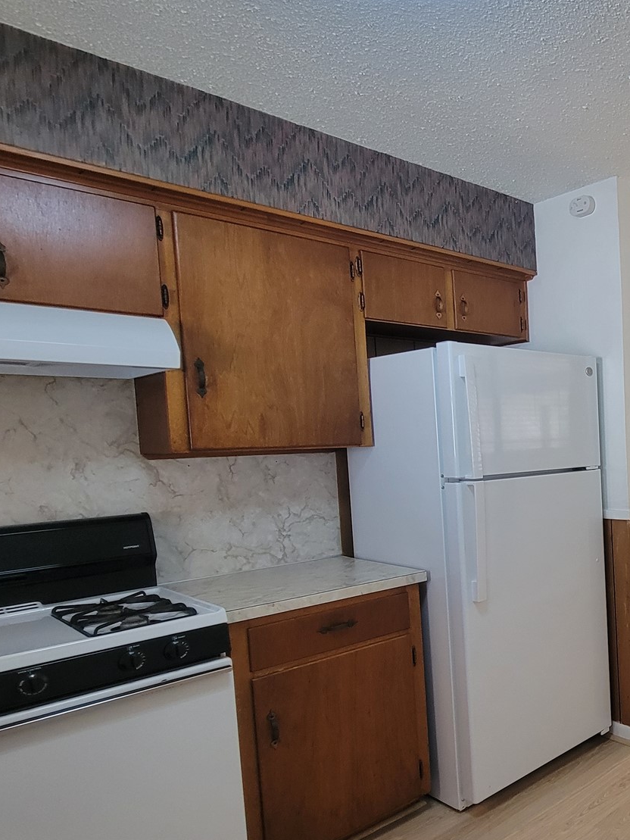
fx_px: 582
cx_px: 710
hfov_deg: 42.8
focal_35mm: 24
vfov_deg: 71.4
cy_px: 458
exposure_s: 1/60
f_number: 2.2
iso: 160
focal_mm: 2.2
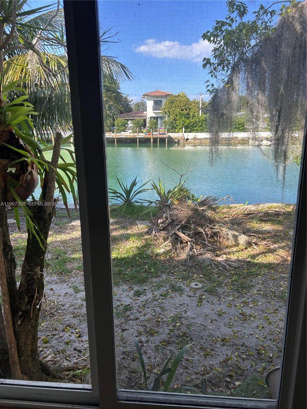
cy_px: 204
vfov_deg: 67.3
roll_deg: -0.3
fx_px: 307
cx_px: 154
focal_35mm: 26
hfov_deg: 53.1
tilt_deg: -14.2
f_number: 1.5
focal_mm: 5.7
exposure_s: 1/312
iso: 50
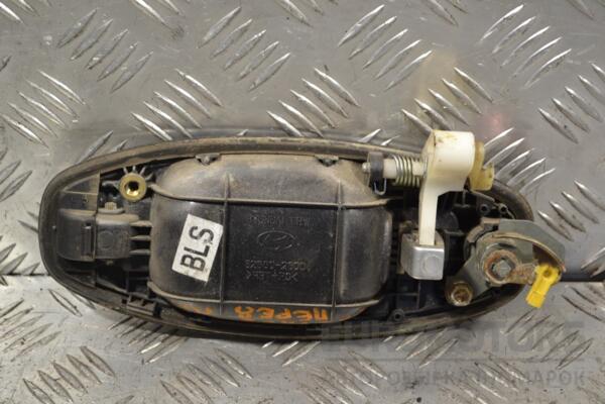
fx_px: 1210
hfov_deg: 28.1
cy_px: 202
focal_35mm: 72
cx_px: 302
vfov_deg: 18.9
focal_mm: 48
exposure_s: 1/60
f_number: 5.6
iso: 500
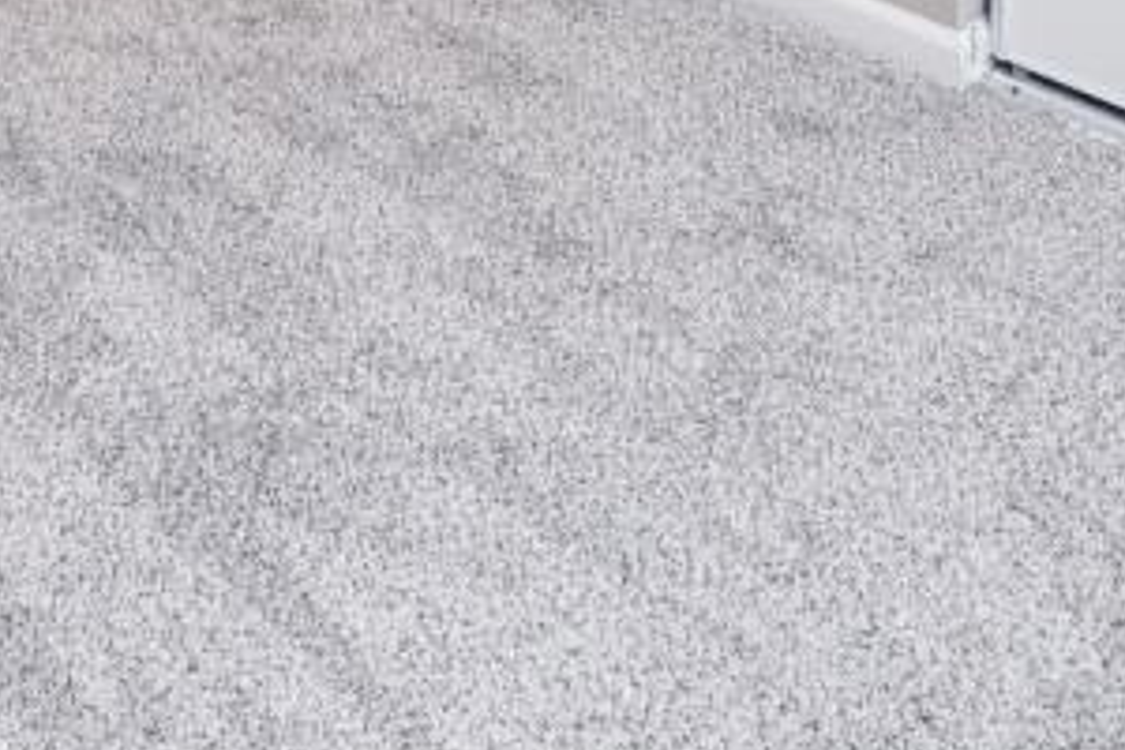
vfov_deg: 13.5
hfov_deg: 27.1
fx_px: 2187
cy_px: -1102
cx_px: -15
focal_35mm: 70
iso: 200
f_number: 4.5
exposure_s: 1/80
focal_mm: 14
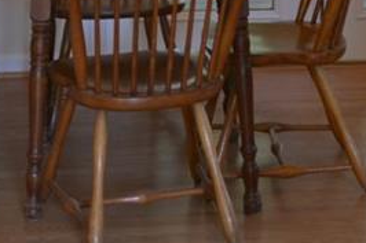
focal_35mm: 127
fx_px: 1290
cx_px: 202
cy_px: -102
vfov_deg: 10.5
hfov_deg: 16.1
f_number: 3.8
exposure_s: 1/30
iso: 320
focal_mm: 22
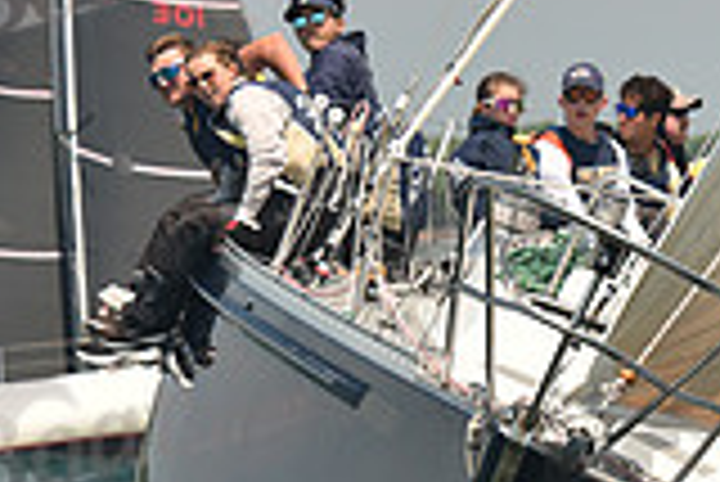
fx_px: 9769
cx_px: 544
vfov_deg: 2.8
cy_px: 173
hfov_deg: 4.2
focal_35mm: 488
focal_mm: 135
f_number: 5
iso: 250
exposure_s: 1/640
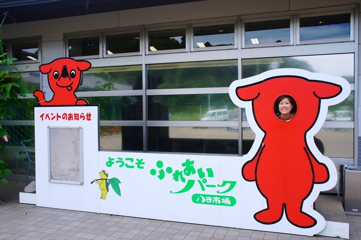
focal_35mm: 33
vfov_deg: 39.9
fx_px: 330
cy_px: 120
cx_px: 180
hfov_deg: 57.3
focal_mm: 22
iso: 200
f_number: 11
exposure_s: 1/100
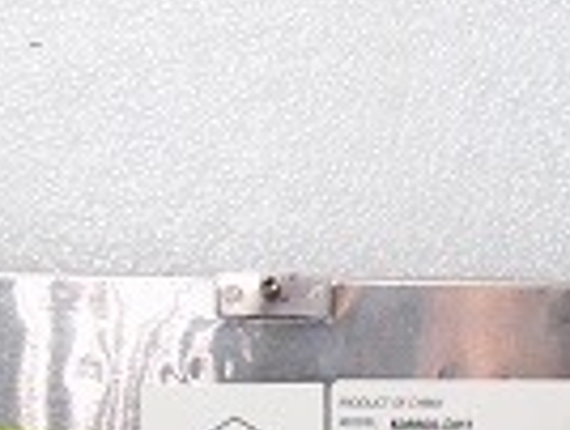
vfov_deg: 12.0
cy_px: 596
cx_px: 353
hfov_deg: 16.5
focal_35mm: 119
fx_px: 1963
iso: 400
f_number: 6.5
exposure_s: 1/40
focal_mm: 7.1
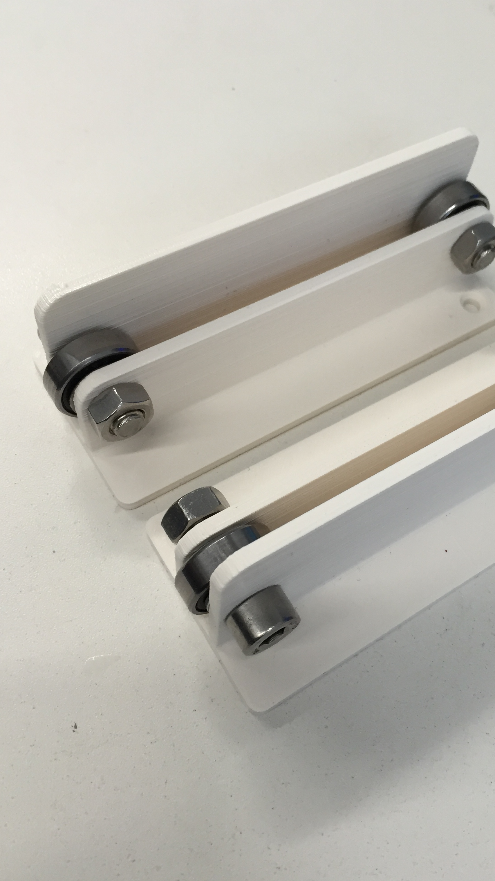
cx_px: 327
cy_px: 428
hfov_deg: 34.4
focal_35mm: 34
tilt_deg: -57.7
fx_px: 793
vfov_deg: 58.0
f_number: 2.2
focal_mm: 4.15
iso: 50
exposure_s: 1/33
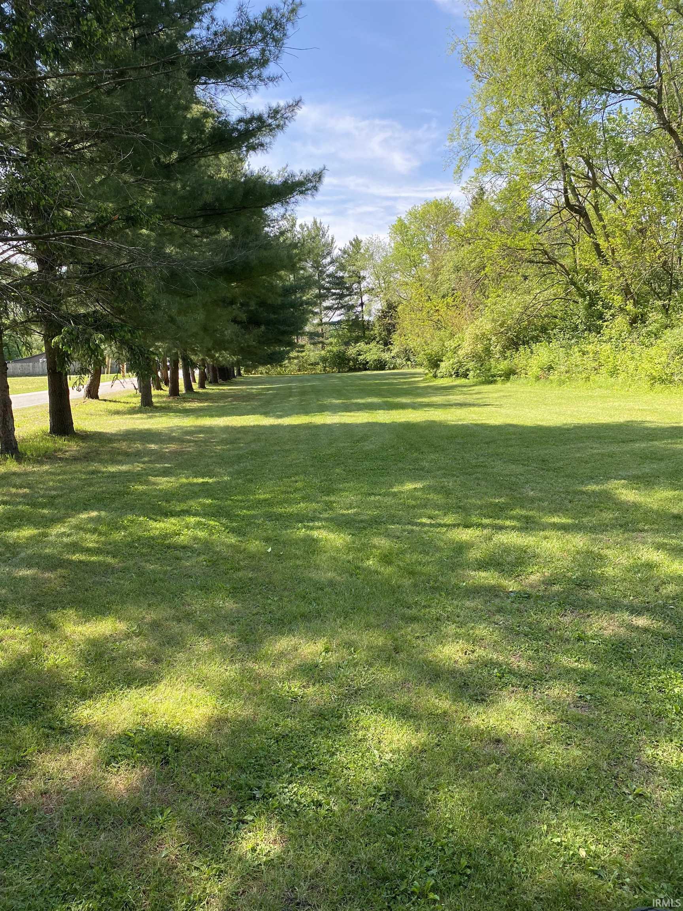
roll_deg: +2.6
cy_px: 456
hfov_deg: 53.1
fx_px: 684
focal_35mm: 26
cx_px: 342
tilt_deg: -9.7
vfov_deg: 67.3
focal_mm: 4.25
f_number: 1.8
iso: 32
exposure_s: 1/698
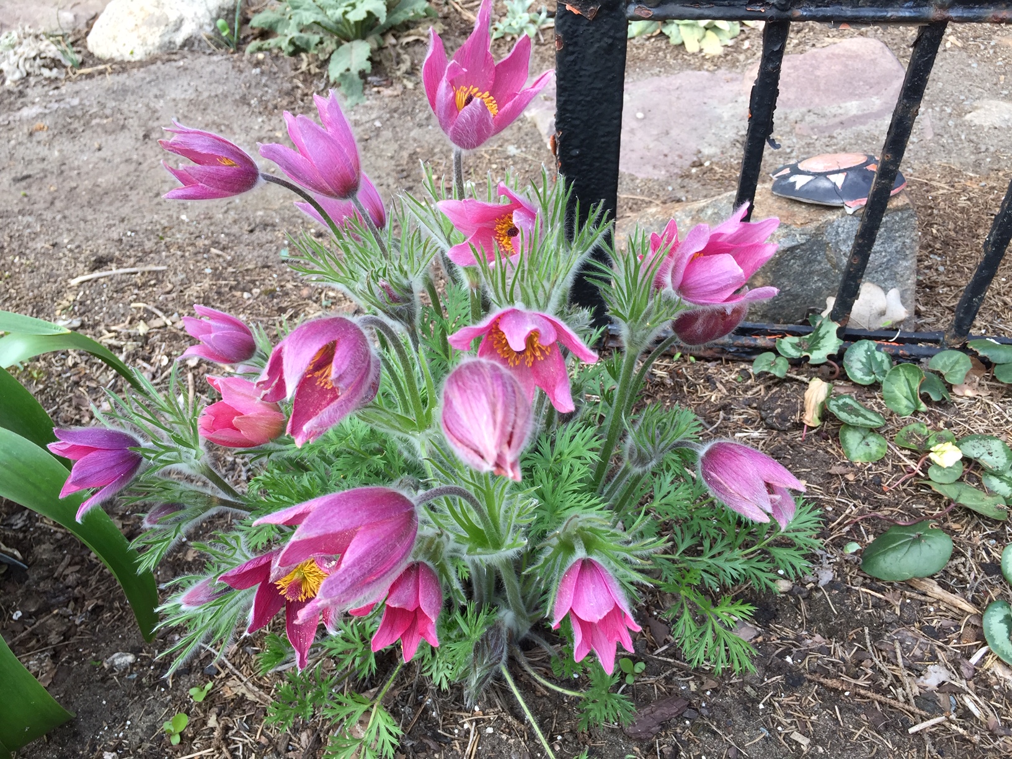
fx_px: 848
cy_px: 380
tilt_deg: -40.5
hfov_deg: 61.7
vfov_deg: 48.2
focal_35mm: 29
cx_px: 506
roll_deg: +5.5
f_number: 2.2
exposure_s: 1/100
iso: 32
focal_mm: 4.15
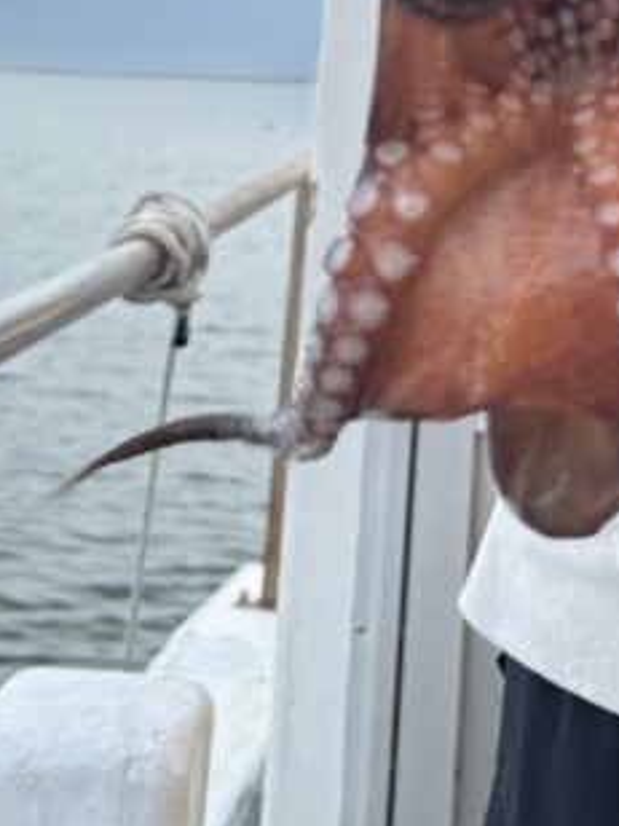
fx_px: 1860
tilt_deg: +13.1
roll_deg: -6.4
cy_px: -228
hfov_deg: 18.7
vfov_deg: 22.5
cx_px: 506
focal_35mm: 78
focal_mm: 6.76
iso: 100
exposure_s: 1/121
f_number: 1.78
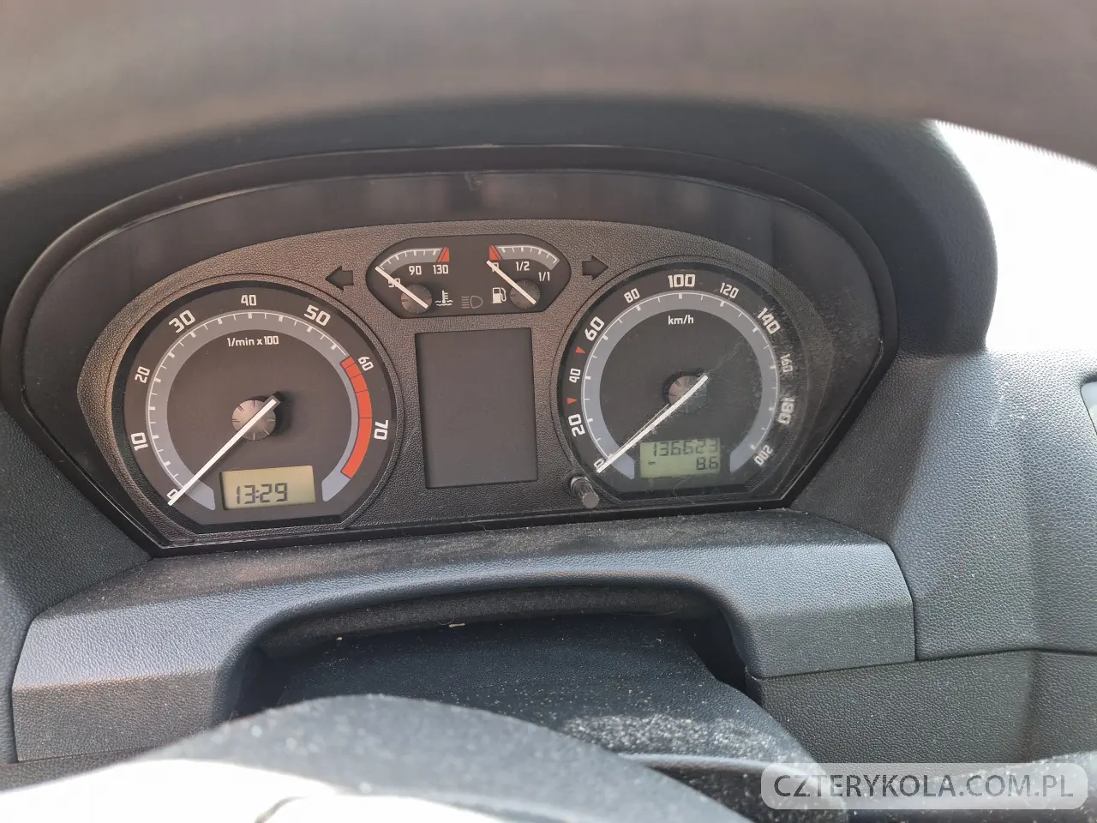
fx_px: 729
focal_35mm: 23
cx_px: 548
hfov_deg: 73.9
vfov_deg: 58.9
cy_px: 412
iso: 125
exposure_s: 1/180
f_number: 1.8
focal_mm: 5.4
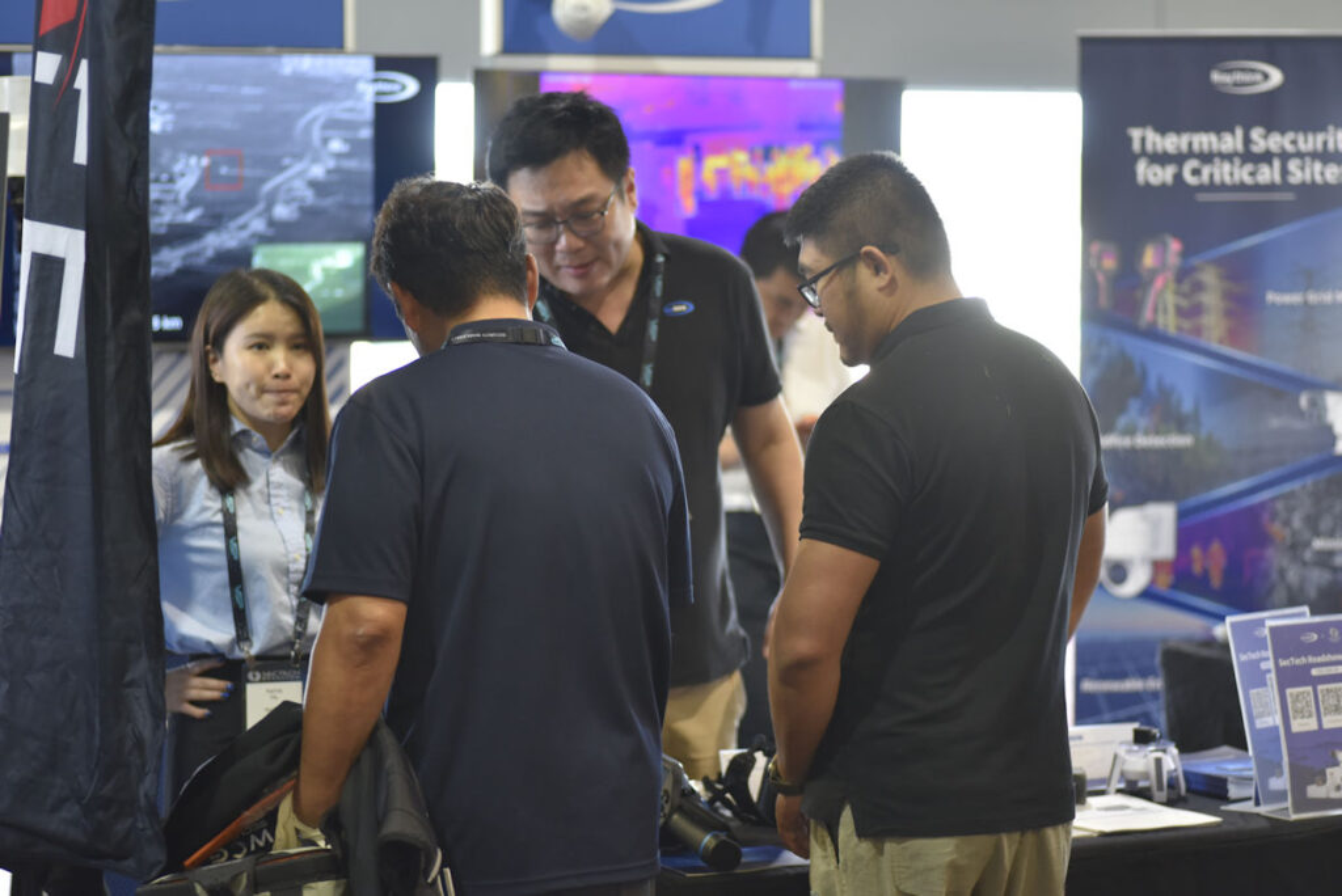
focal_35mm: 100
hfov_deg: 20.4
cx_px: 671
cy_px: 448
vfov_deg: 13.7
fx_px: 3730
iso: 1600
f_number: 2.8
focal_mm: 100
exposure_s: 1/125
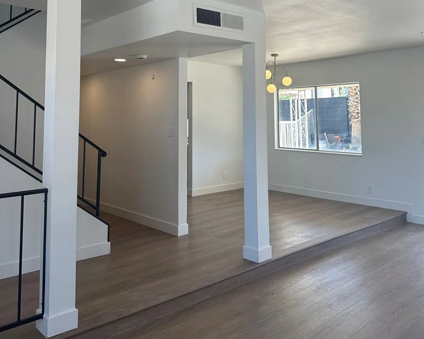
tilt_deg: +5.9
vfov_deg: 44.4
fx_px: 402
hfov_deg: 55.7
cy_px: 88
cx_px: 214
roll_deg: +0.0
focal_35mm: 32
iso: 80
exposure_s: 1/384
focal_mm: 6.86
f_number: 1.78
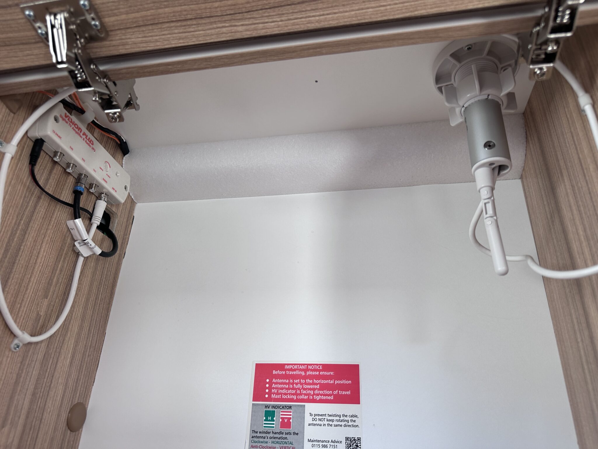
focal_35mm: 24
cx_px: 299
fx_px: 415
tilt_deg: +26.6
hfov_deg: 71.6
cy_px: 224
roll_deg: -1.8
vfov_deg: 56.8
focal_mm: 6.86
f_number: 1.78
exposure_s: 1/121
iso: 100
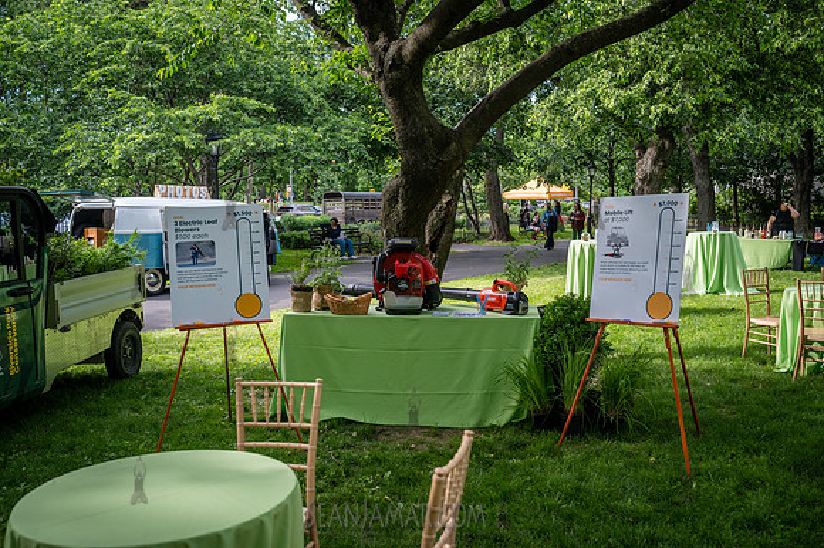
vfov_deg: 37.7
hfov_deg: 54.4
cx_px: 412
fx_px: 802
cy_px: 274
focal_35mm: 35
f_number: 4
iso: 800
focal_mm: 35
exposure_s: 1/1250
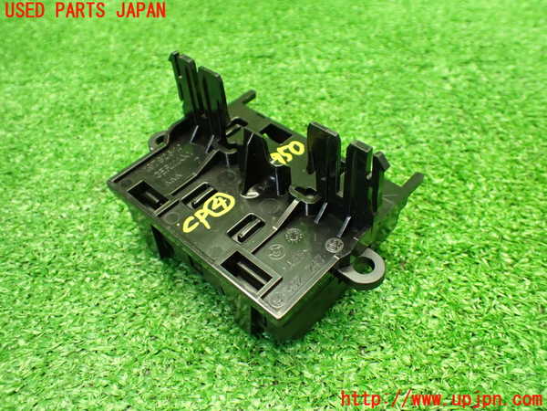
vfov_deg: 46.8
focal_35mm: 30
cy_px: 206
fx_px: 474
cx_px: 274
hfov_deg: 60.0
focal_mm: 5.4
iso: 800
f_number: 2.3
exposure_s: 1/60
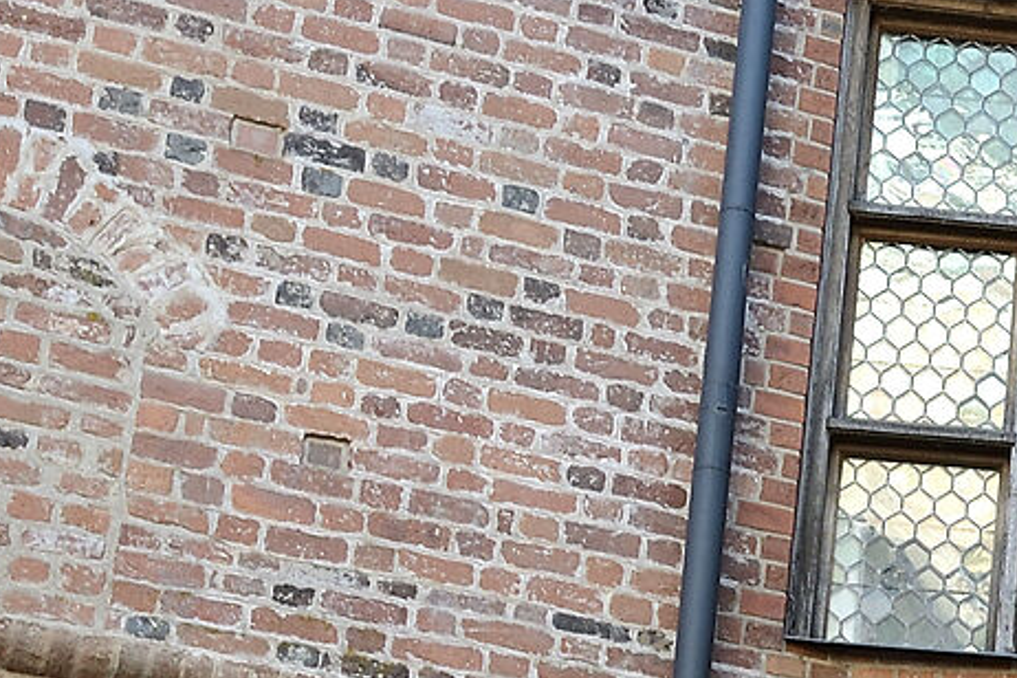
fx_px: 5141
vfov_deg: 7.5
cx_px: 2314
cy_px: 627
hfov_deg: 10.1
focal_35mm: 182
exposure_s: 1/200
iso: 500
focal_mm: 35
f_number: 5.6
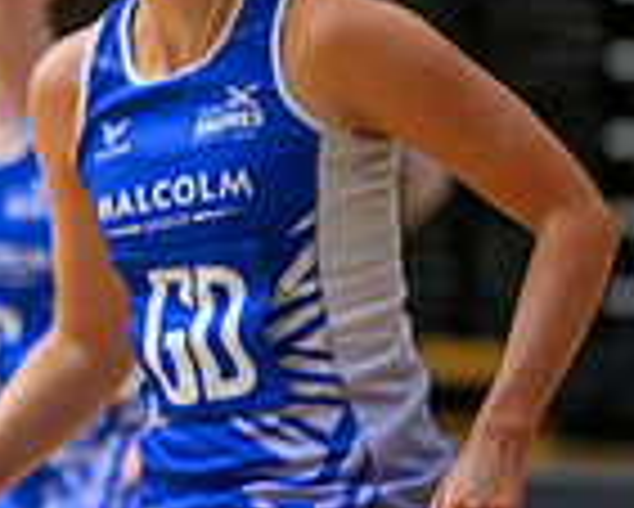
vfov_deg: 2.5
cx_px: -612
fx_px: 11604
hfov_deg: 3.1
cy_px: 16
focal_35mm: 618
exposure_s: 1/1250
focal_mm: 160
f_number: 3.2
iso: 3200
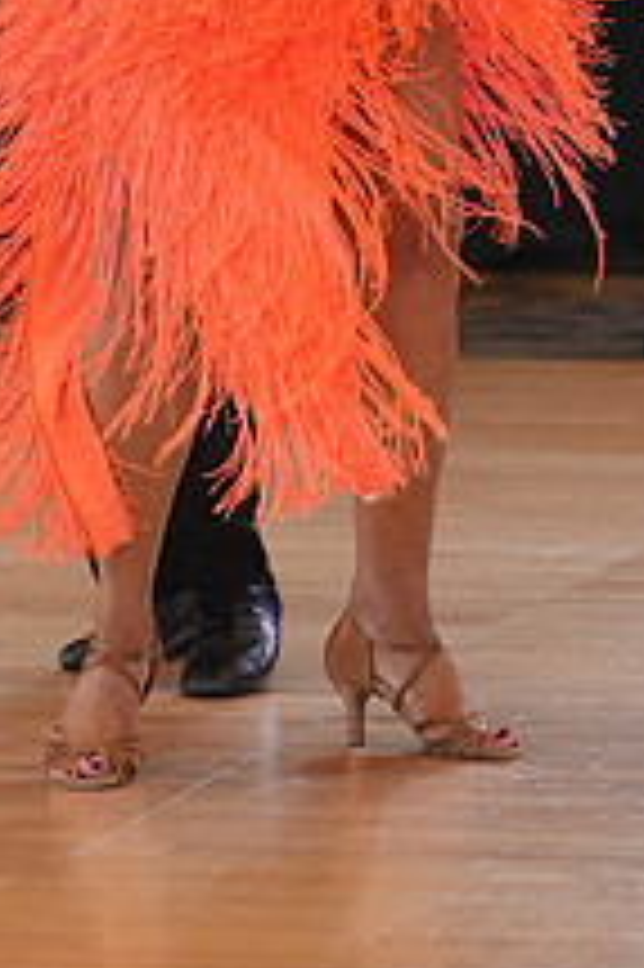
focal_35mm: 289
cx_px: 2
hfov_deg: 4.7
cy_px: -216
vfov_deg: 7.1
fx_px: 7767
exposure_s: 1/500
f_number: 3.5
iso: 2500
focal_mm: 107
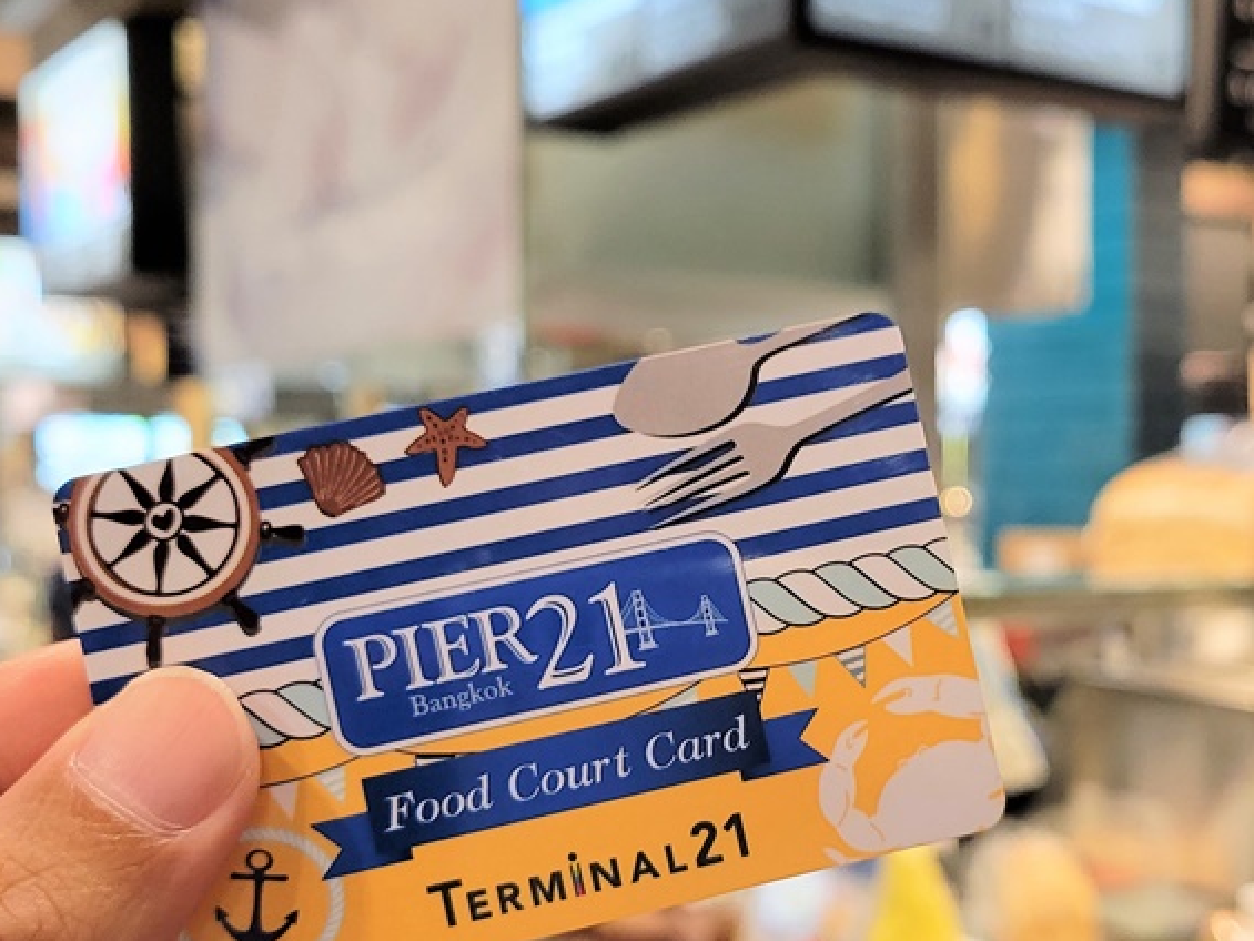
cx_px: 735
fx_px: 1667
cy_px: 570
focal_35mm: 46
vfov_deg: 31.4
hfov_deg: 41.1
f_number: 1.8
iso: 320
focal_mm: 5.4
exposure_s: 1/100
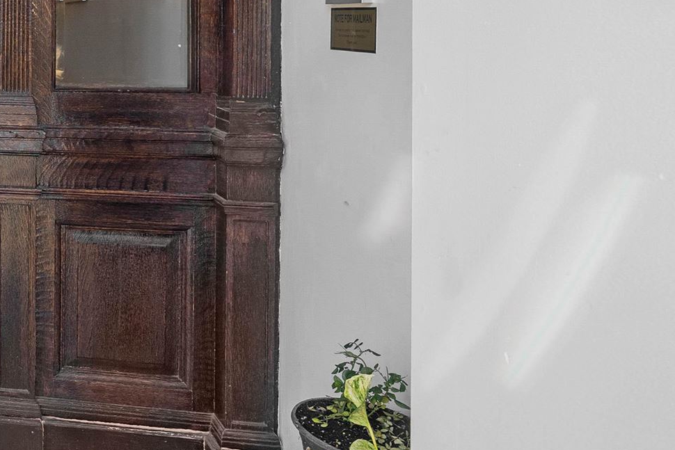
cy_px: -164
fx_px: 713
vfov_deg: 27.8
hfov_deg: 32.6
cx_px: -260
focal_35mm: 38
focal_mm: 12
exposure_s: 1/160
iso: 320
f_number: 7.1
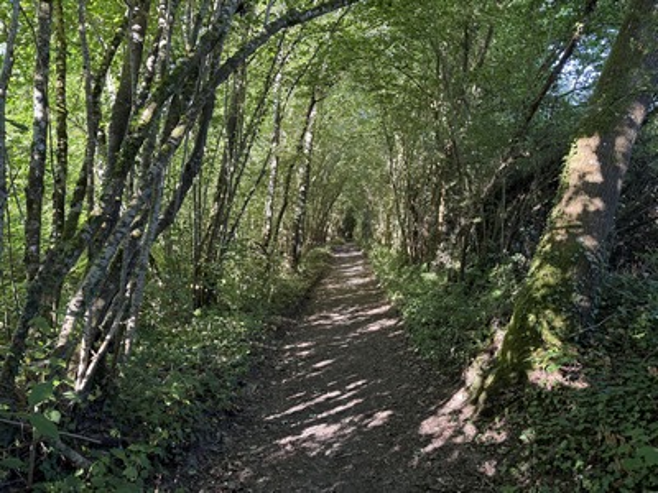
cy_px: 246
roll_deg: -0.5
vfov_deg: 56.8
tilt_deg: -0.4
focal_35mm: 24
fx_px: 456
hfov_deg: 71.6
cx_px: 329
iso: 200
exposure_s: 1/95
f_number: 1.78
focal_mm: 6.76
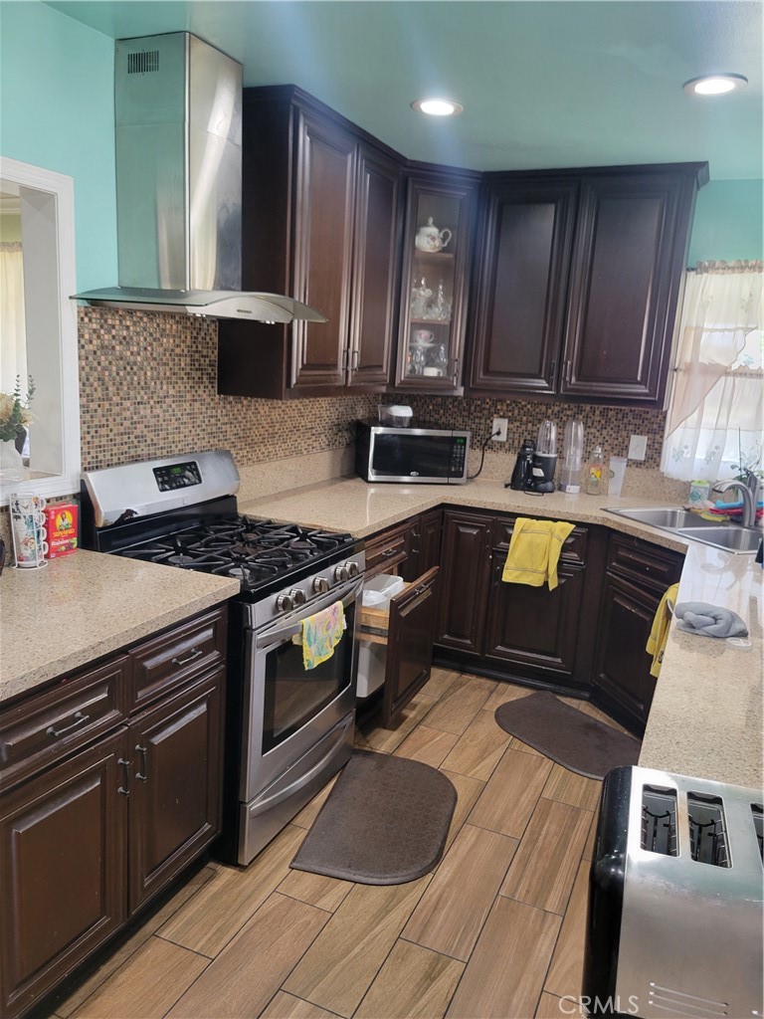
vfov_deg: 67.3
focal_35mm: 26
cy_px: 510
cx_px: 382
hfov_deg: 53.1
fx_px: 765
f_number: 1.8
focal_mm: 5.4
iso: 250
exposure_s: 1/60
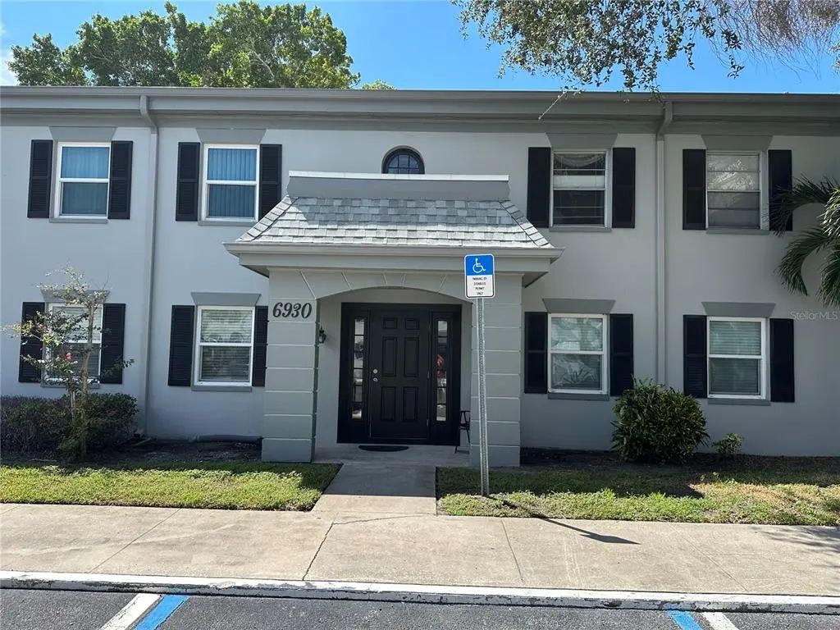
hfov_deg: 71.6
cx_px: 420
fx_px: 582
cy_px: 315
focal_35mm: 24
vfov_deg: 56.8
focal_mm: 6.86
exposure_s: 1/2299
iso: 80
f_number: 1.78
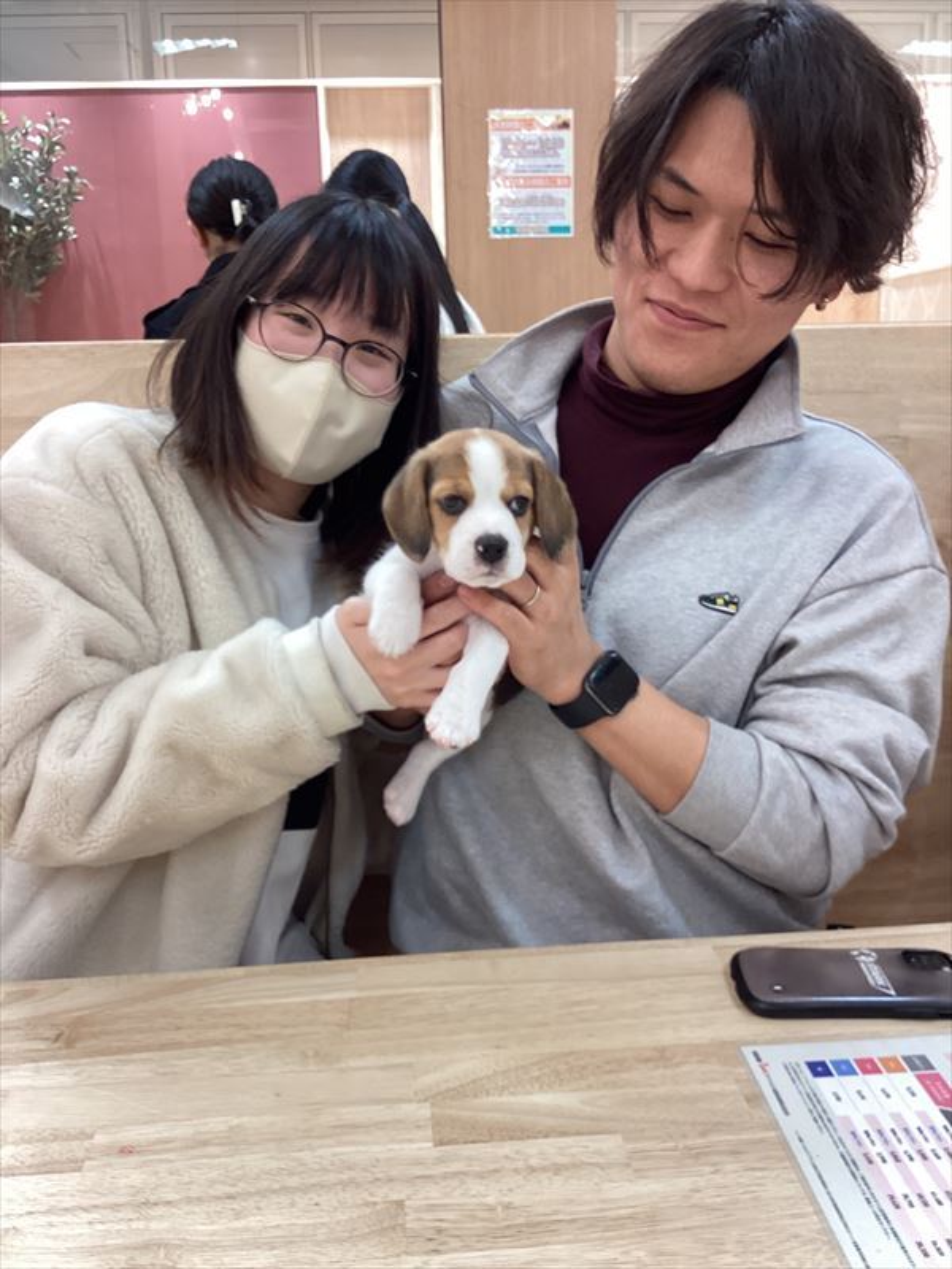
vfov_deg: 58.4
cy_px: 634
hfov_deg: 45.4
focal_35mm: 31
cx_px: 476
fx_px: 1137
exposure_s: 1/60
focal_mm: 3.3
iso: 125
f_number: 2.4
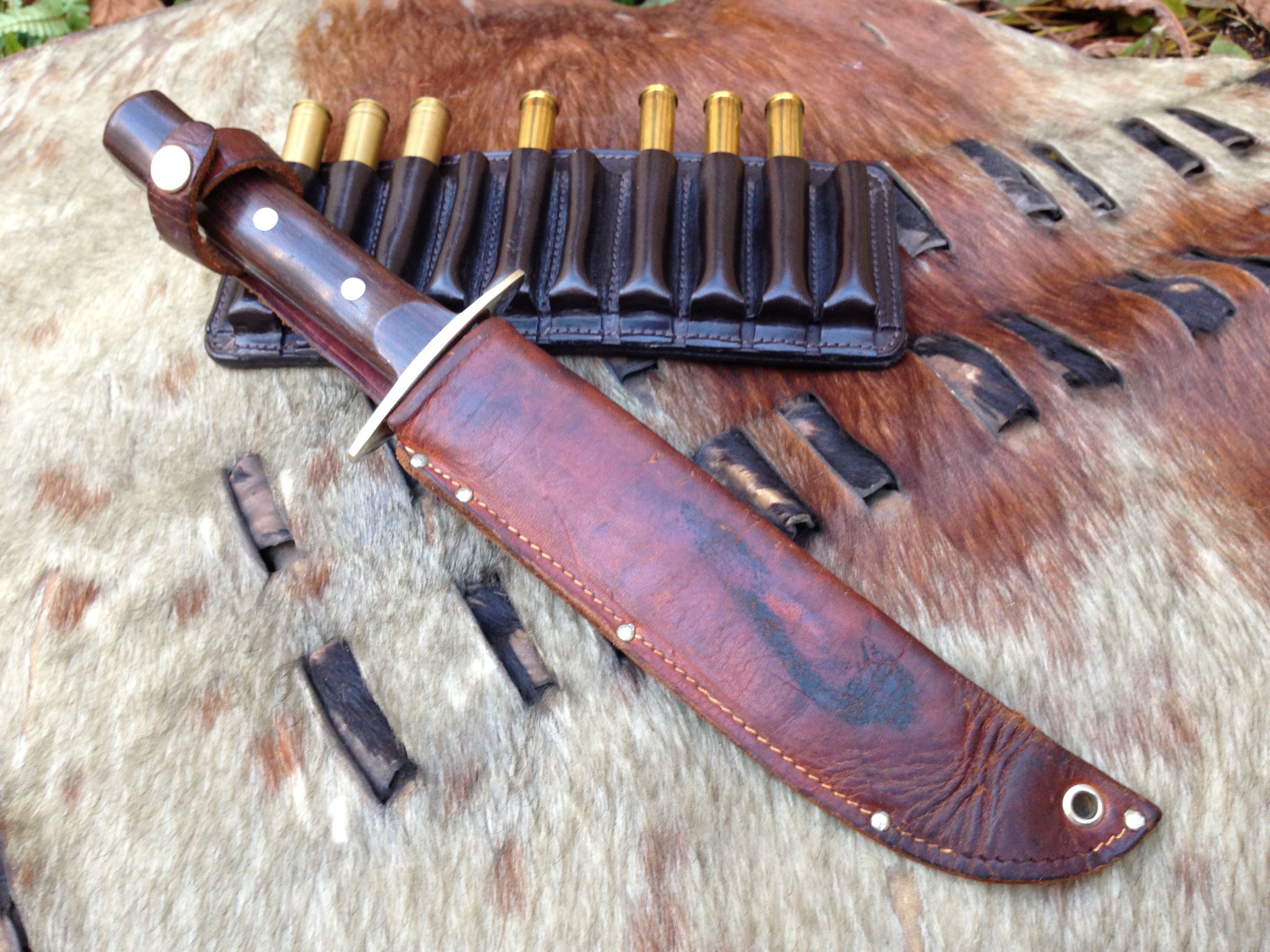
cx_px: 635
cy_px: 476
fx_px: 1211
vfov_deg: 42.9
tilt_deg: -48.8
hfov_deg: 55.4
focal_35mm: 33
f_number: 2.4
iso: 80
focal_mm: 4.12
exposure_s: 1/20
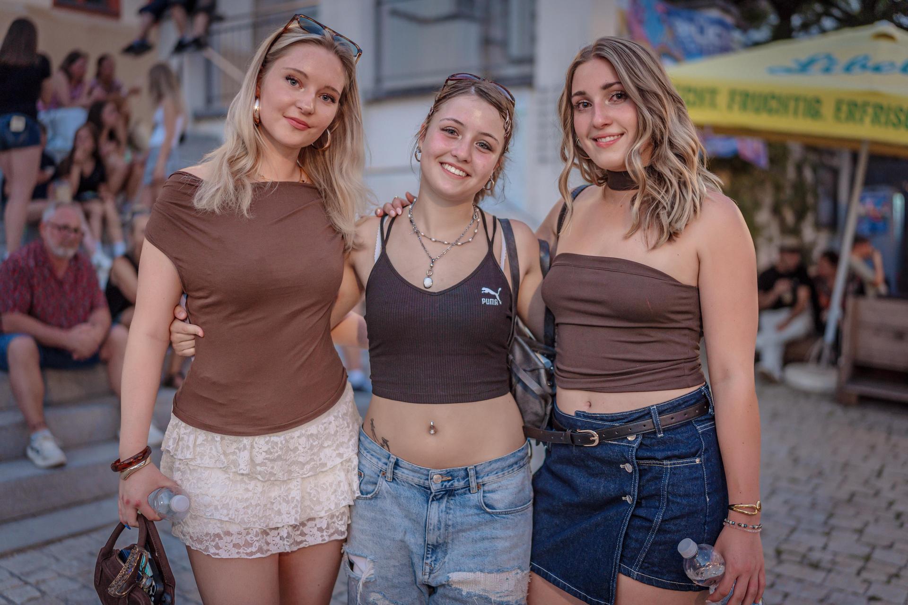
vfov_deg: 37.9
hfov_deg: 54.4
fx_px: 883
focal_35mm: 35
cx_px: 454
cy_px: 302
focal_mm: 35
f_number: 1.2
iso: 640
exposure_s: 1/160
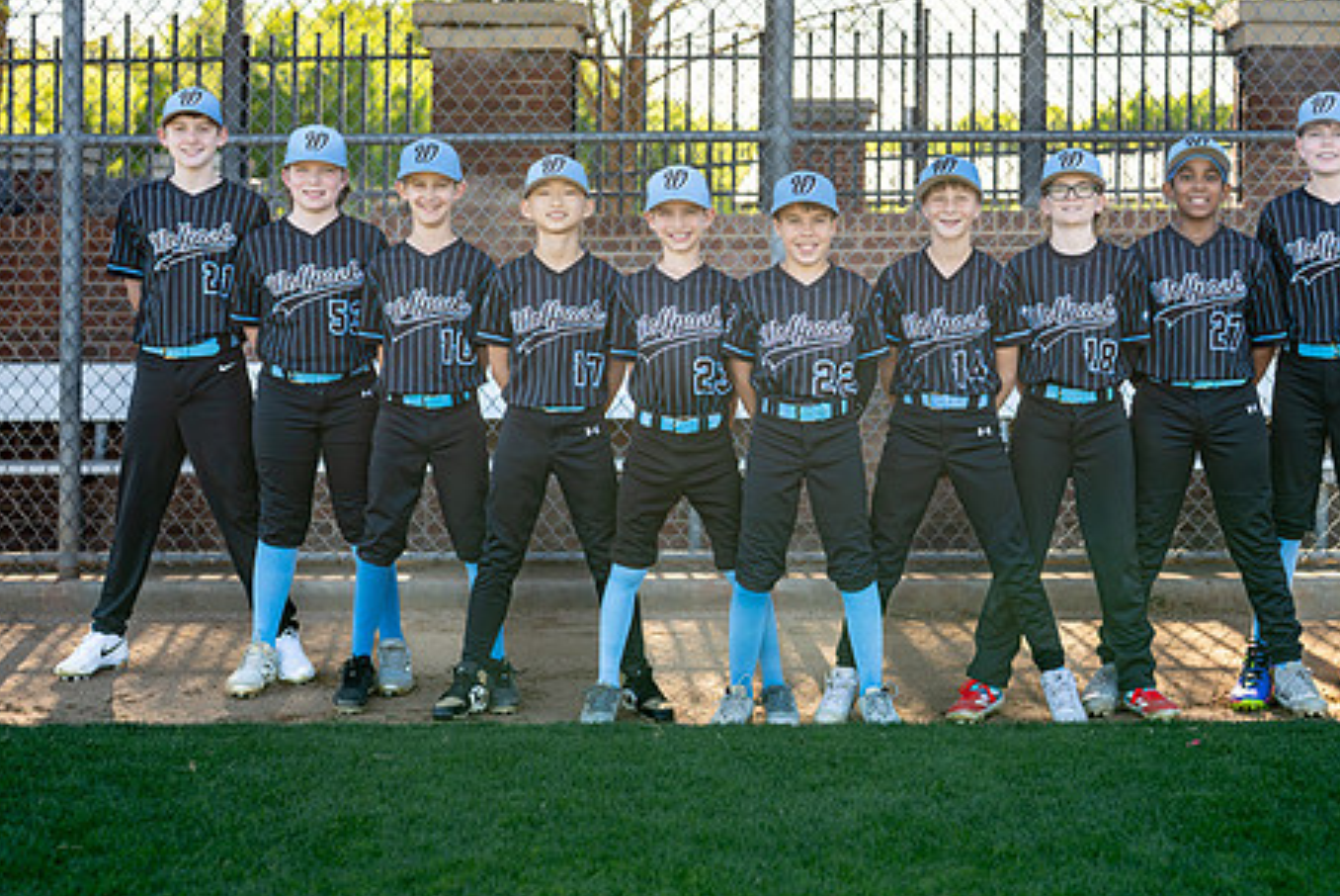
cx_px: 773
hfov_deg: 29.6
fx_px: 2533
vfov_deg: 20.0
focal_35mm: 68
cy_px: 367
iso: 125
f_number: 2.5
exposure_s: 1/800
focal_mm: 50
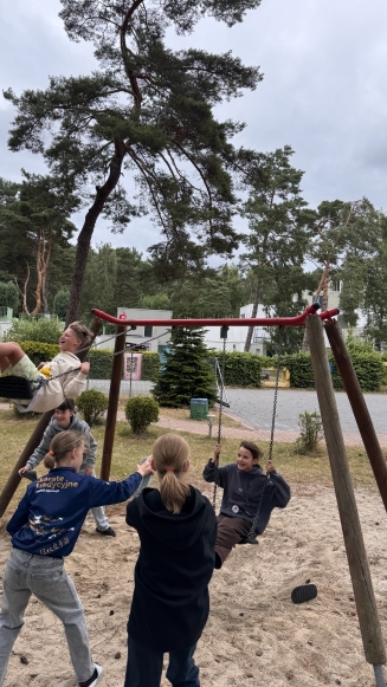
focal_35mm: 27
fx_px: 492
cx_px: 178
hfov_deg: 42.9
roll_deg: -2.9
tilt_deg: +2.1
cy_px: 336
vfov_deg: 69.8
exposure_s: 1/980
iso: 80
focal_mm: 6.76
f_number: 1.78
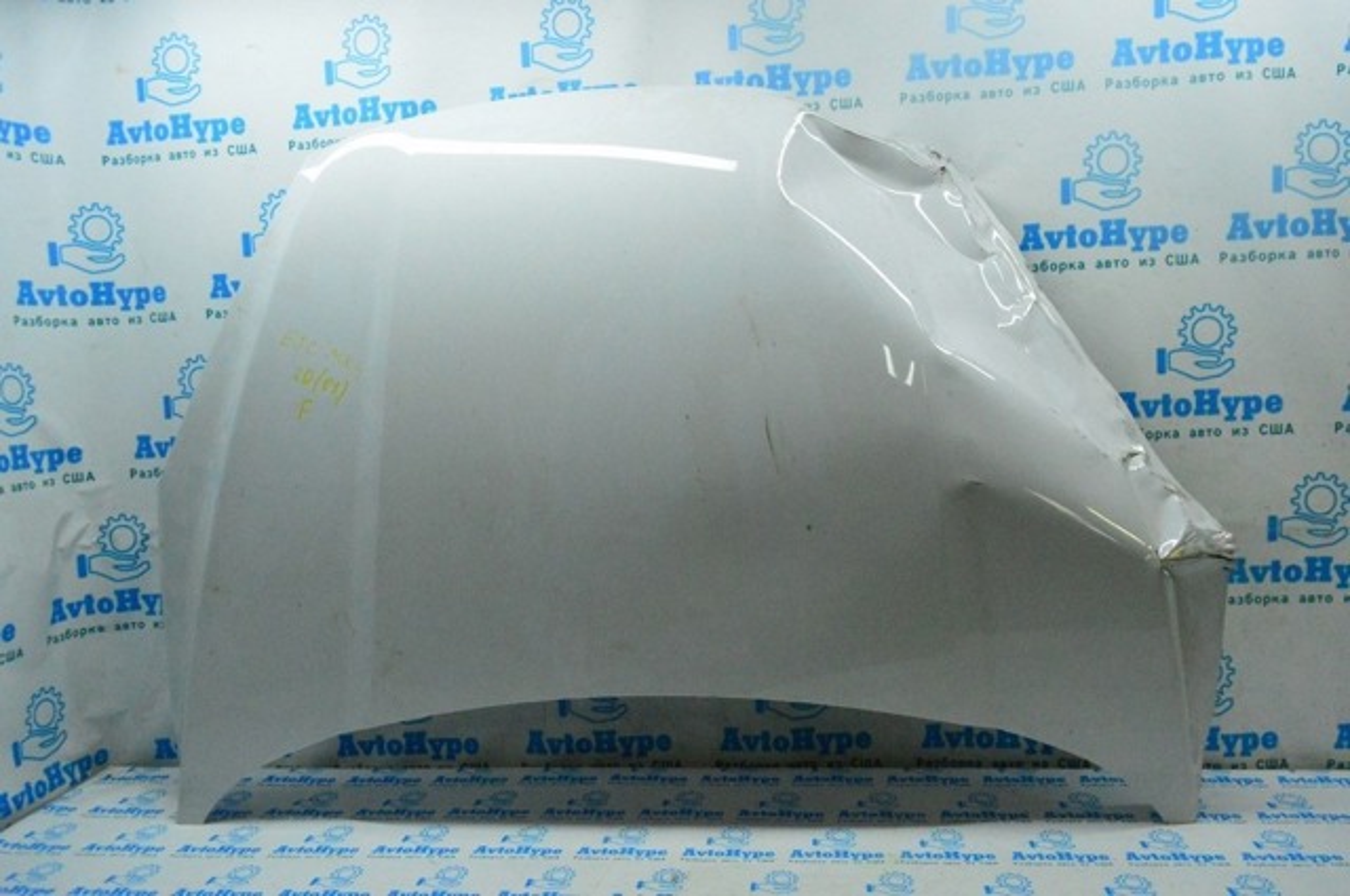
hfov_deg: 67.4
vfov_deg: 47.8
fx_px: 1011
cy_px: 448
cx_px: 675
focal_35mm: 27
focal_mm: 18
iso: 6400
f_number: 6.3
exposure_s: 1/800
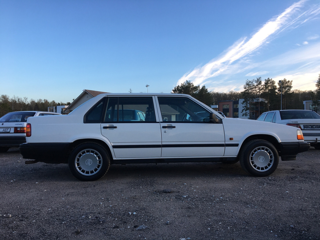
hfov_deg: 61.7
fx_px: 268
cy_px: 120
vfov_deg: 48.2
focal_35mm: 29
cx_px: 160
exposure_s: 1/187
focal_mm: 4.15
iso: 25
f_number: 2.2
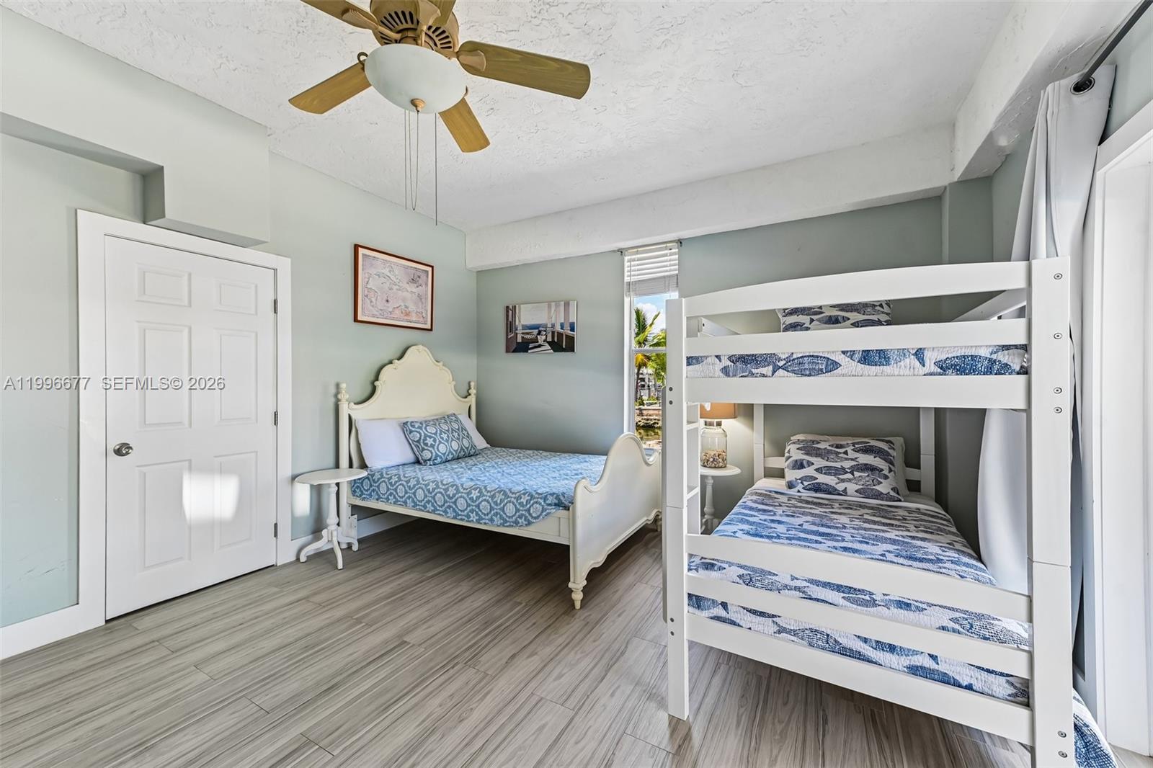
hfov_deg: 104.3
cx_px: 576
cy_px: 384
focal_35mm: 14
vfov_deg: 81.2
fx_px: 448
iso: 100
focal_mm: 14
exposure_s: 1/13
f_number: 6.3
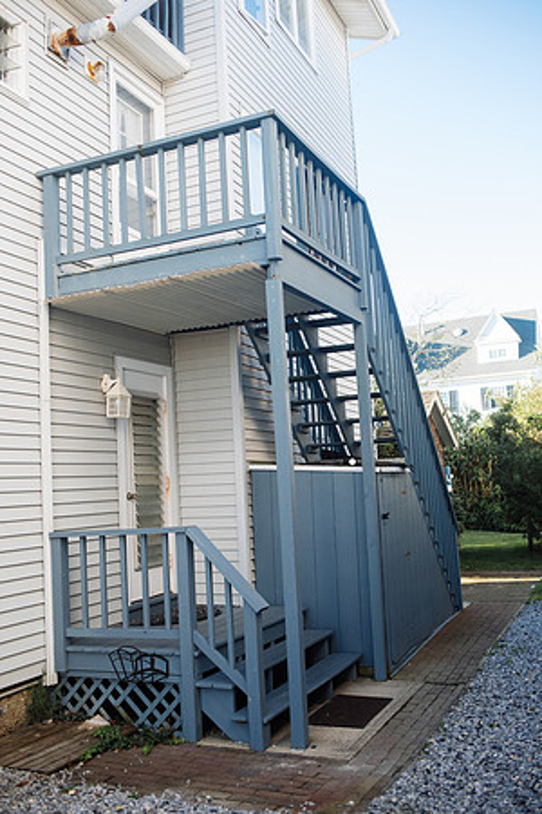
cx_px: 271
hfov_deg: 37.9
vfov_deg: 54.4
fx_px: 790
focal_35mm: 35
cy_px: 407
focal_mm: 35
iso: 640
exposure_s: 1/1250
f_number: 2.8
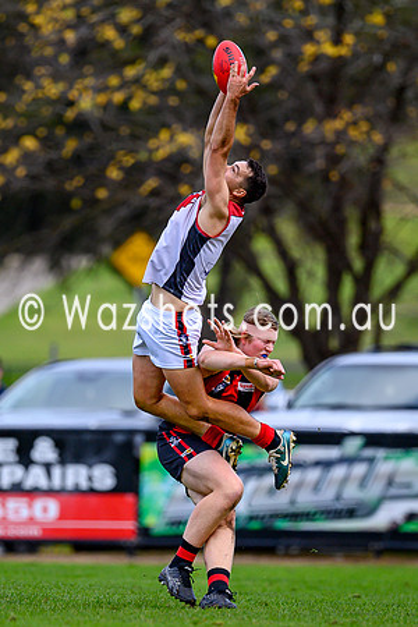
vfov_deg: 1.8
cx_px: 176
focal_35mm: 1134
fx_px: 19748
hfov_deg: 1.2
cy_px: 411
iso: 360
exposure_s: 1/1250
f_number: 4
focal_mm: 500
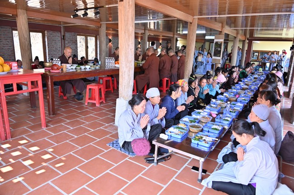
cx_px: 147
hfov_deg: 73.8
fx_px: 196
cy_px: 98
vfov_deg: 53.0
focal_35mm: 24
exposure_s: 1/160
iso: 640
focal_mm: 24
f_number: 5
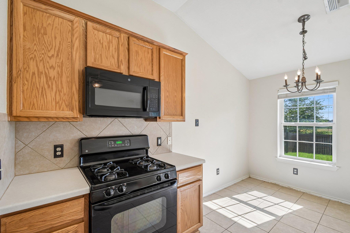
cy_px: 116
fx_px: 146
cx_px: 175
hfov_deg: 100.4
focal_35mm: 15
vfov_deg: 77.3
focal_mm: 10
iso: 400
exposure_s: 1/40
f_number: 8
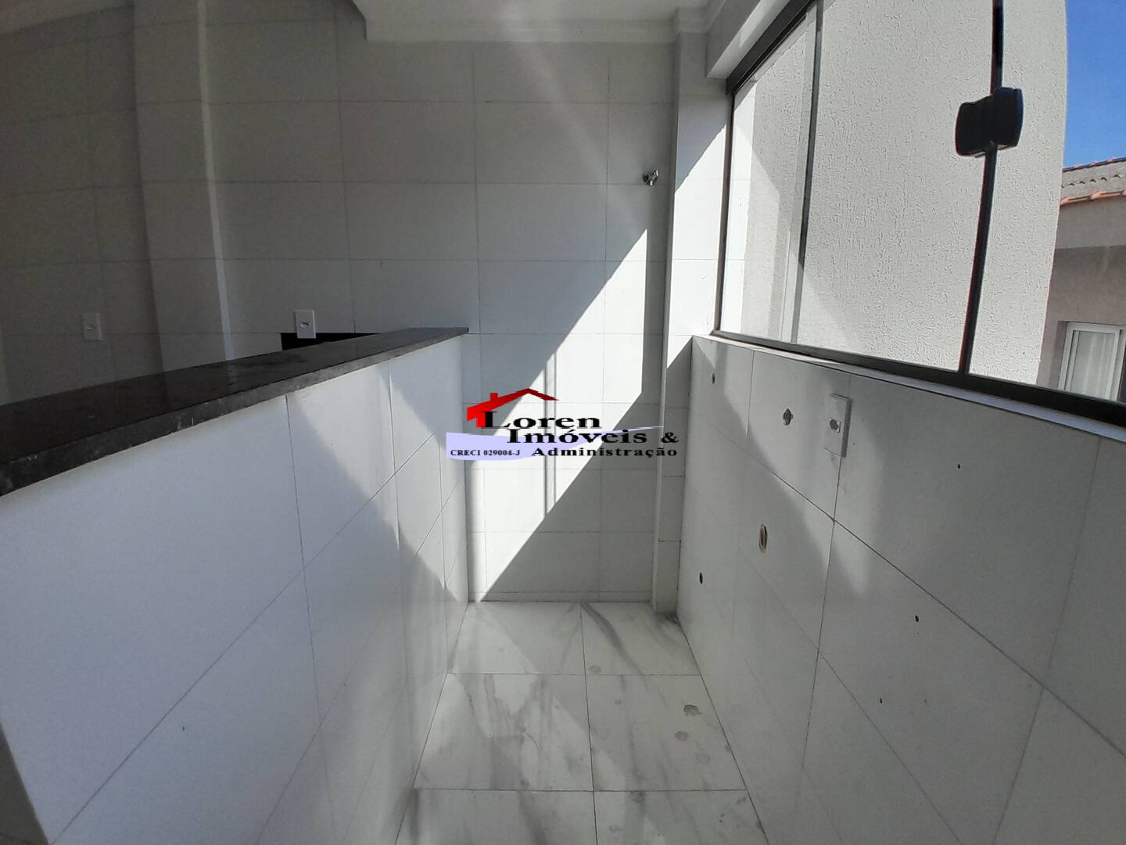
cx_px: 563
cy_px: 422
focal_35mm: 17
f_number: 2.2
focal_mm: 1.46
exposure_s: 1/1172
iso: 40
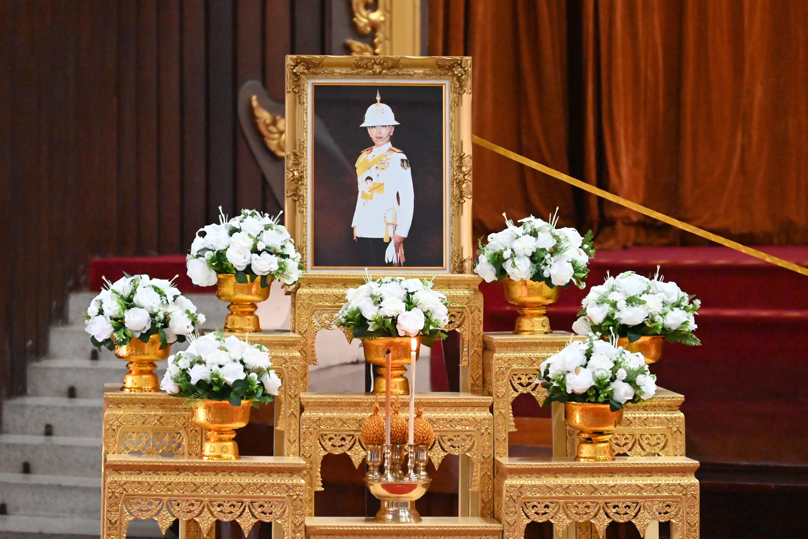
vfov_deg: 9.5
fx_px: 3254
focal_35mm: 145
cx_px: 404
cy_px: 270
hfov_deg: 14.2
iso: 25600
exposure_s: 1/400
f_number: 6.3
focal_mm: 145
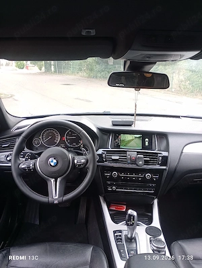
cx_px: 101
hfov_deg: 49.9
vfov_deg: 63.4
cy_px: 134
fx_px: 217
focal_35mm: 28
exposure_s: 1/50
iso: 413
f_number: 1.8
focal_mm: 4.27
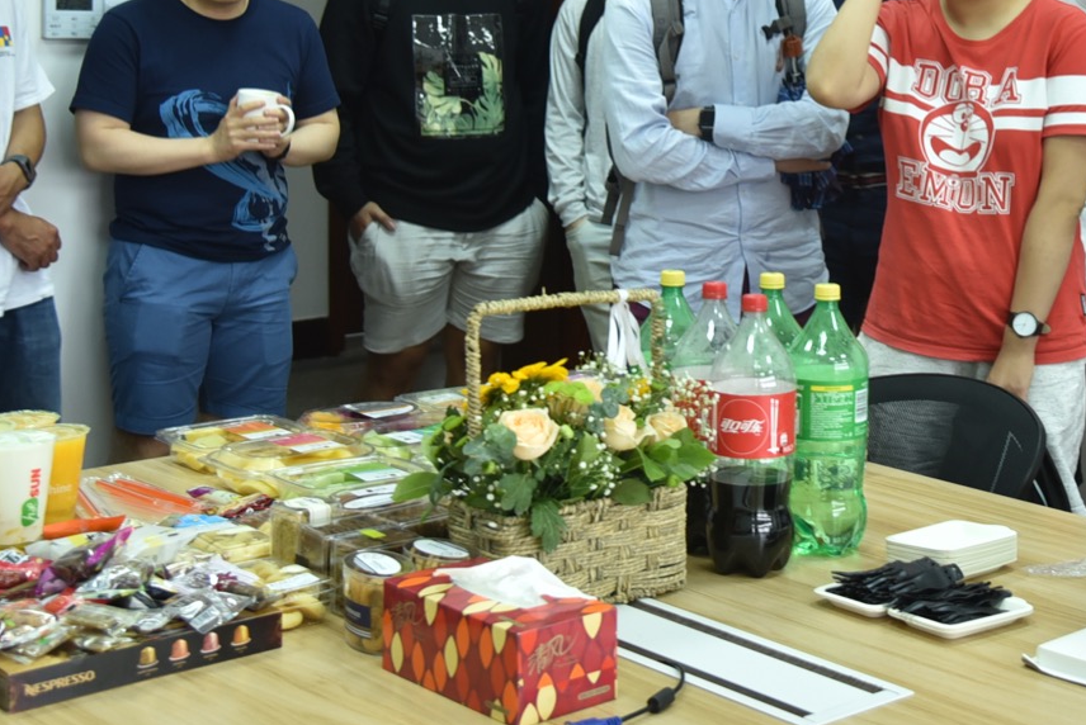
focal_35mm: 71
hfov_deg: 28.0
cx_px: 827
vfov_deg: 19.0
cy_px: 109
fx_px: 2143
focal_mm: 38
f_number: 4.5
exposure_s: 1/80
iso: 1000
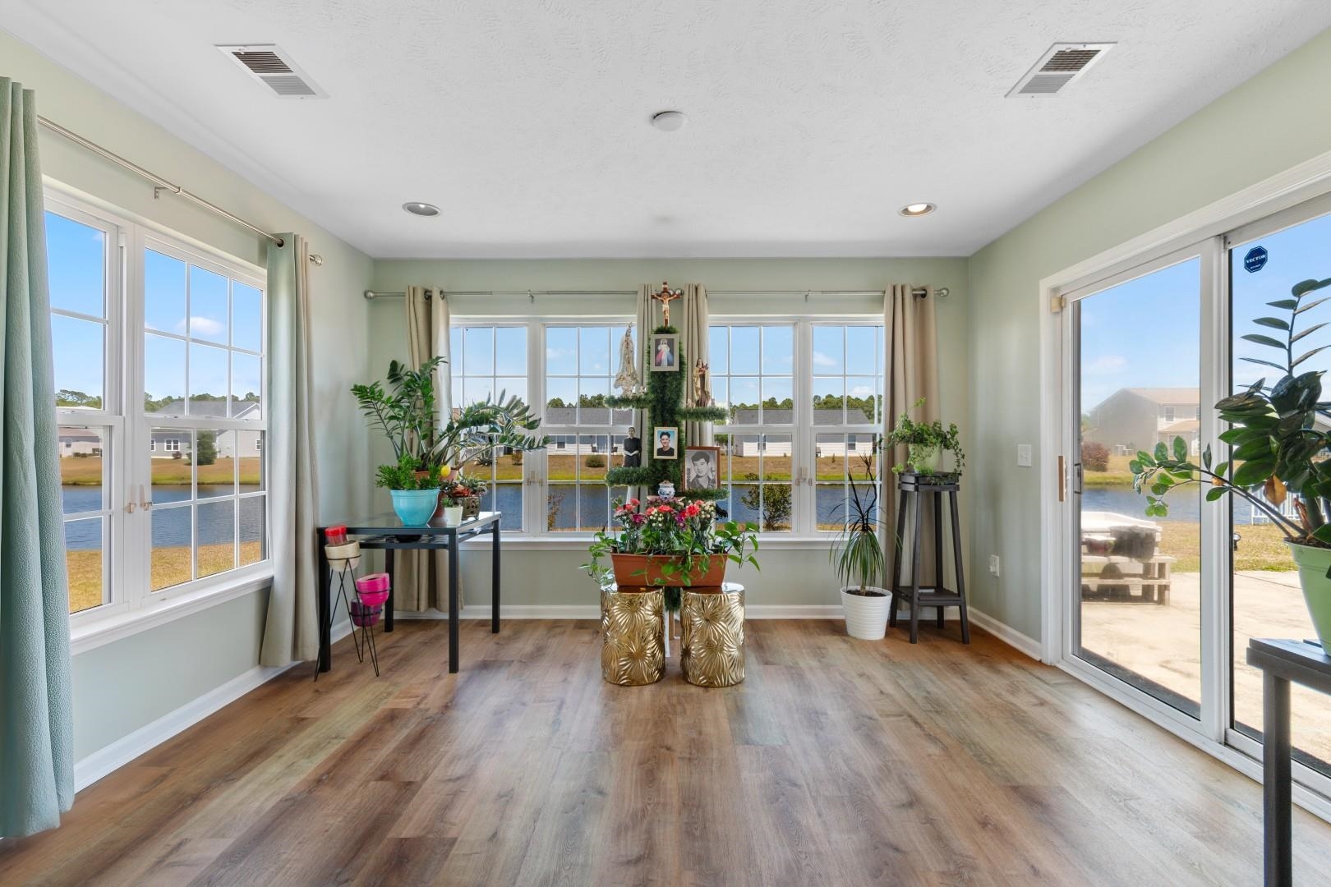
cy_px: 444
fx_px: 555
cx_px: 666
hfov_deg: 100.4
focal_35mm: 15
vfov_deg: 77.3
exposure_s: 1/100
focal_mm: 10
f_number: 5
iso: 100
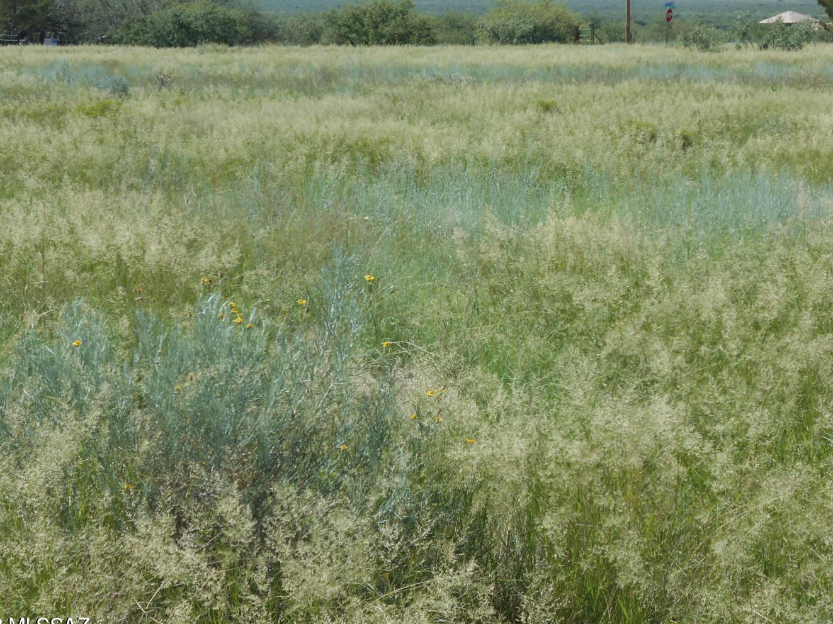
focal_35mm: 104
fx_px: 2502
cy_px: 282
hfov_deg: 18.9
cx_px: 442
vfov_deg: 14.2
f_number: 6.3
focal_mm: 15.4
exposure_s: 1/400
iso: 80
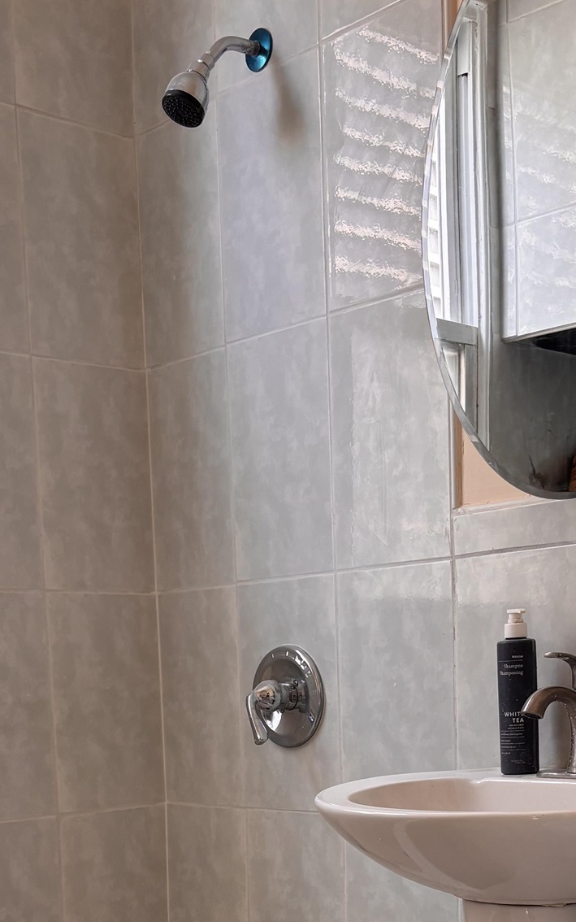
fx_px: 1406
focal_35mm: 56
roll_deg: +1.4
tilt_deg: -7.5
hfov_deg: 23.1
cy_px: 868
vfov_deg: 33.9
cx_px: 270
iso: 64
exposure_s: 1/123
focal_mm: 5.96
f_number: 1.6
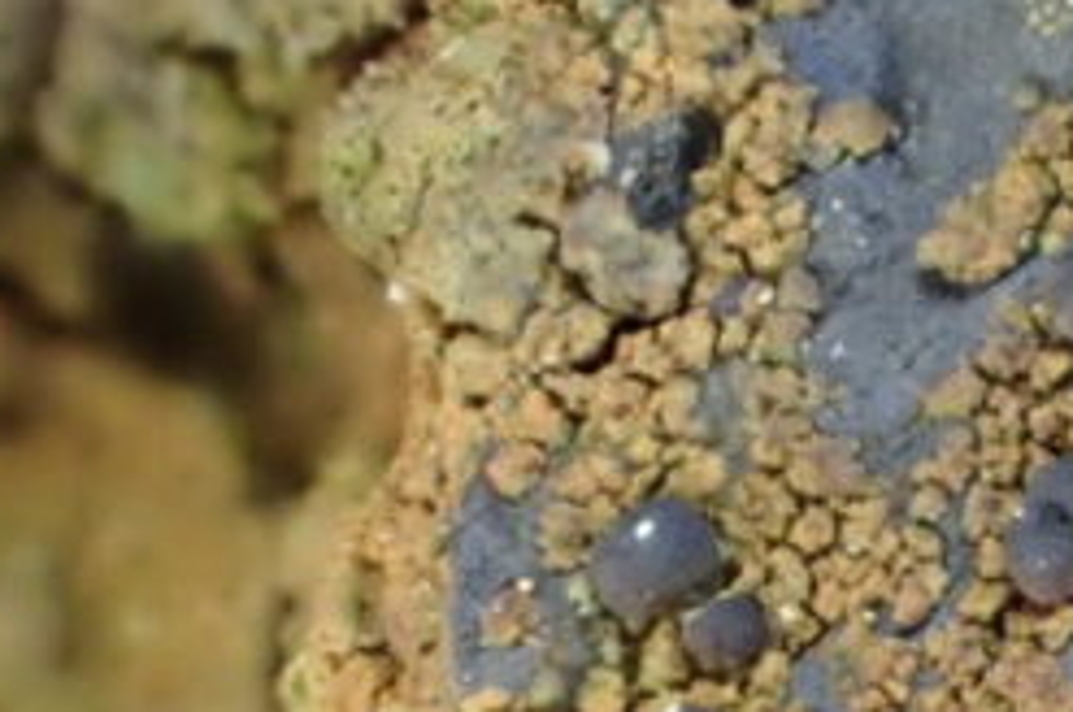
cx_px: 1334
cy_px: 508
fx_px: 6429
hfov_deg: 9.4
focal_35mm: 216
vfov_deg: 6.3
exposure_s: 1/15
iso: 1600
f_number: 5.6
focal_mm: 14.41
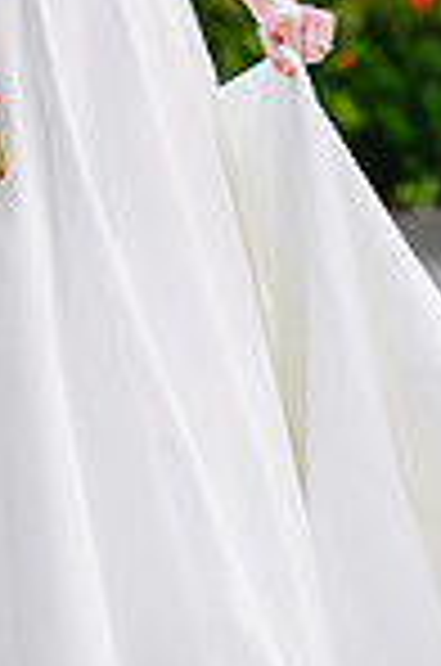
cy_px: 36
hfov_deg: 5.3
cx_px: 52
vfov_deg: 7.9
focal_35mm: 259
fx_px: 4781
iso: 100
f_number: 2
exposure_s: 1/640
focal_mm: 85
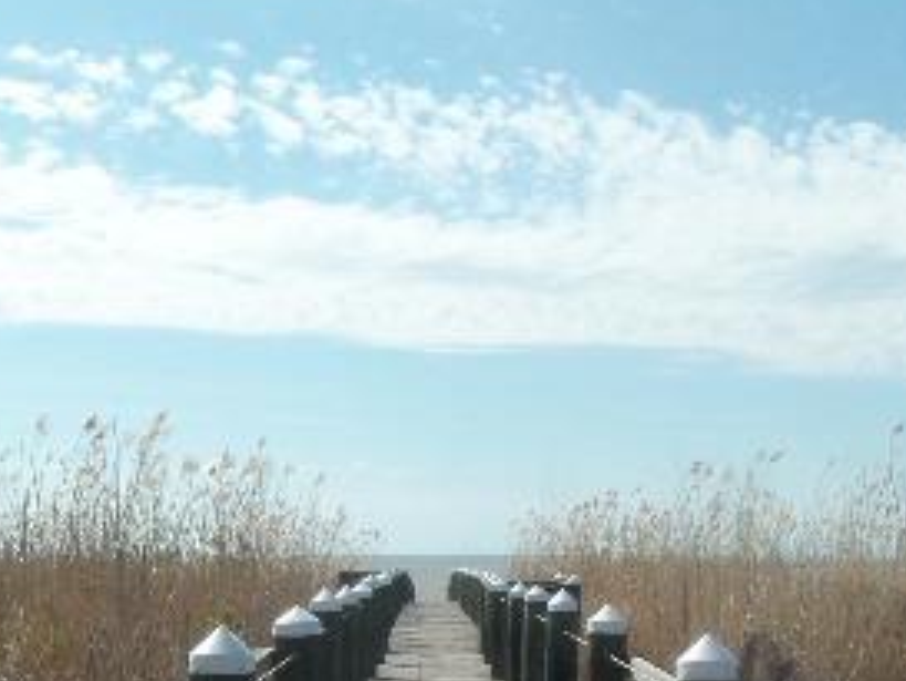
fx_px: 1781
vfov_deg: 21.0
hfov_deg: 28.5
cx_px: 478
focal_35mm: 68
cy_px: 648
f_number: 8.6
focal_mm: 5.2
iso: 80
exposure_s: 1/160
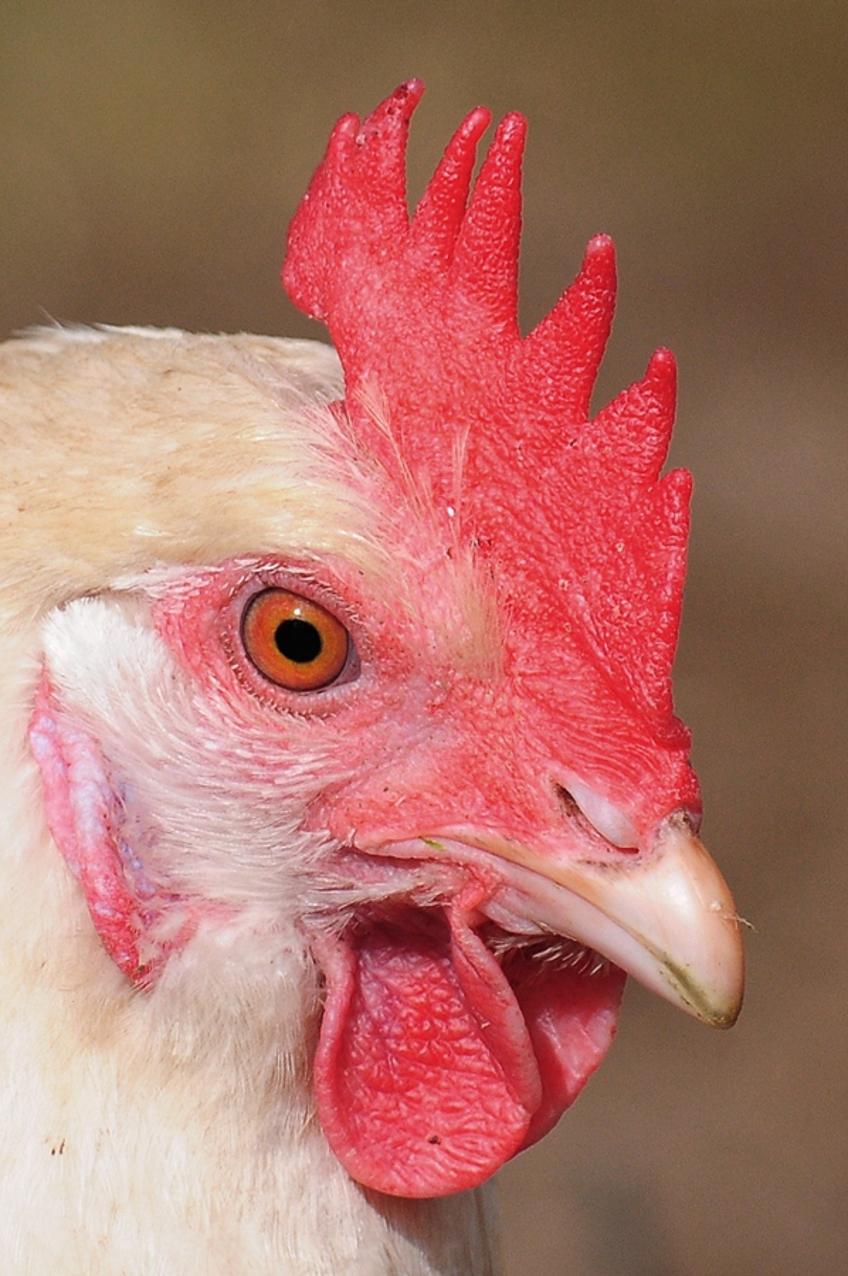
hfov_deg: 3.0
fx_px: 15936
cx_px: 424
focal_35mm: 450
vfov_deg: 4.6
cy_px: 638
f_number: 8
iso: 400
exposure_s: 1/1250
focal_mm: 300
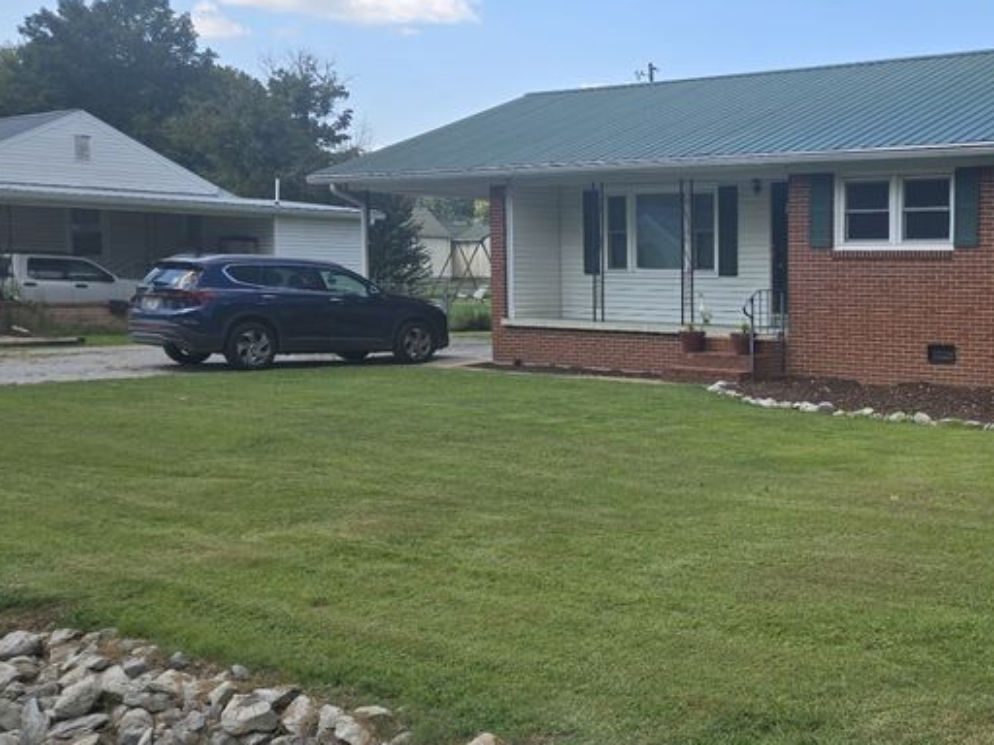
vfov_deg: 31.5
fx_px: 1321
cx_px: 920
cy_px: 384
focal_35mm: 46
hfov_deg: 38.1
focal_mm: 5.4
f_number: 1.8
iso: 25
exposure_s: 1/1044
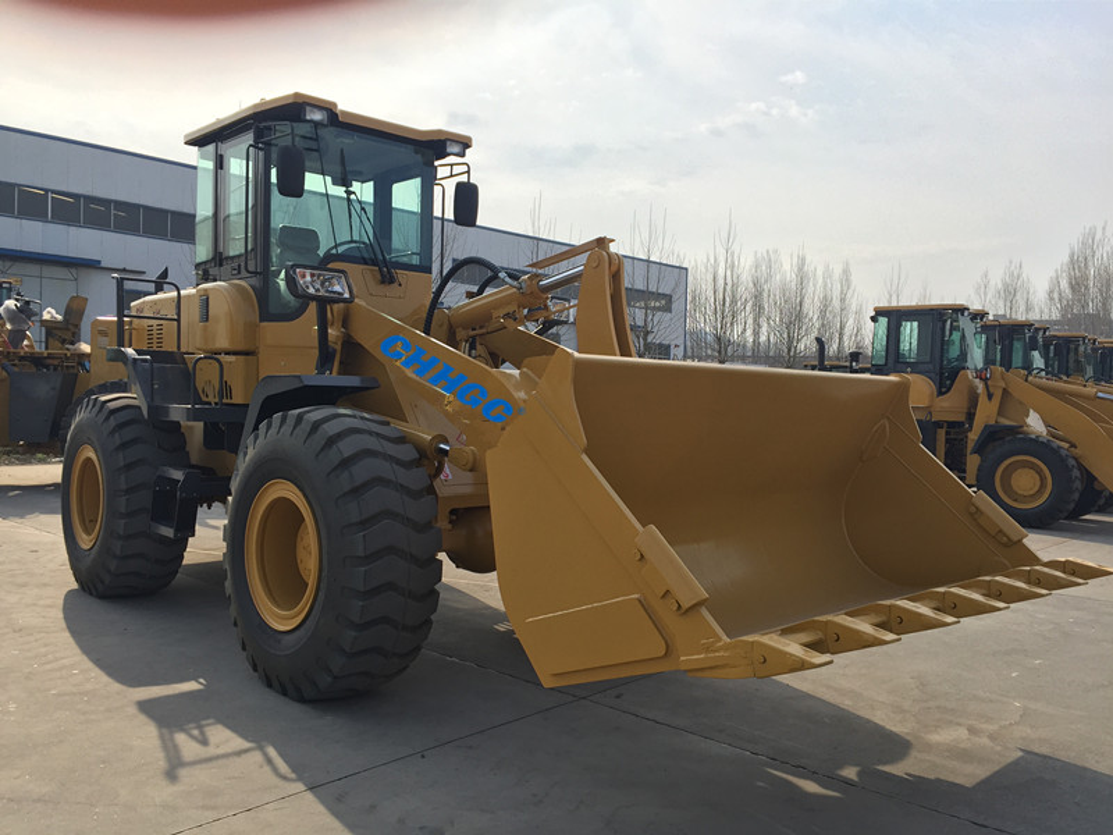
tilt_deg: -1.5
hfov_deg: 61.7
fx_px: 932
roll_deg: -2.9
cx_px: 556
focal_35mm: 29
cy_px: 418
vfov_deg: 48.2
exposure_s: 1/1464
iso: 32
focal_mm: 4.15
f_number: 2.2
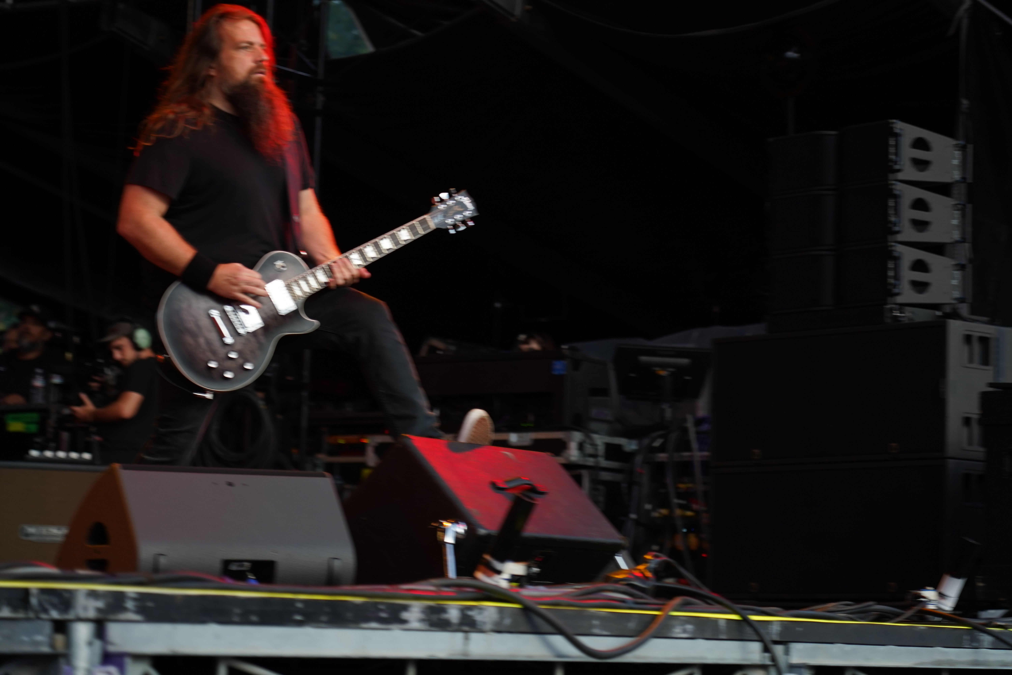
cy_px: 338
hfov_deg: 19.5
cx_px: 506
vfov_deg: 13.0
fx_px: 2951
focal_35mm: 105
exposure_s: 1/125
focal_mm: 105
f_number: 4
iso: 250
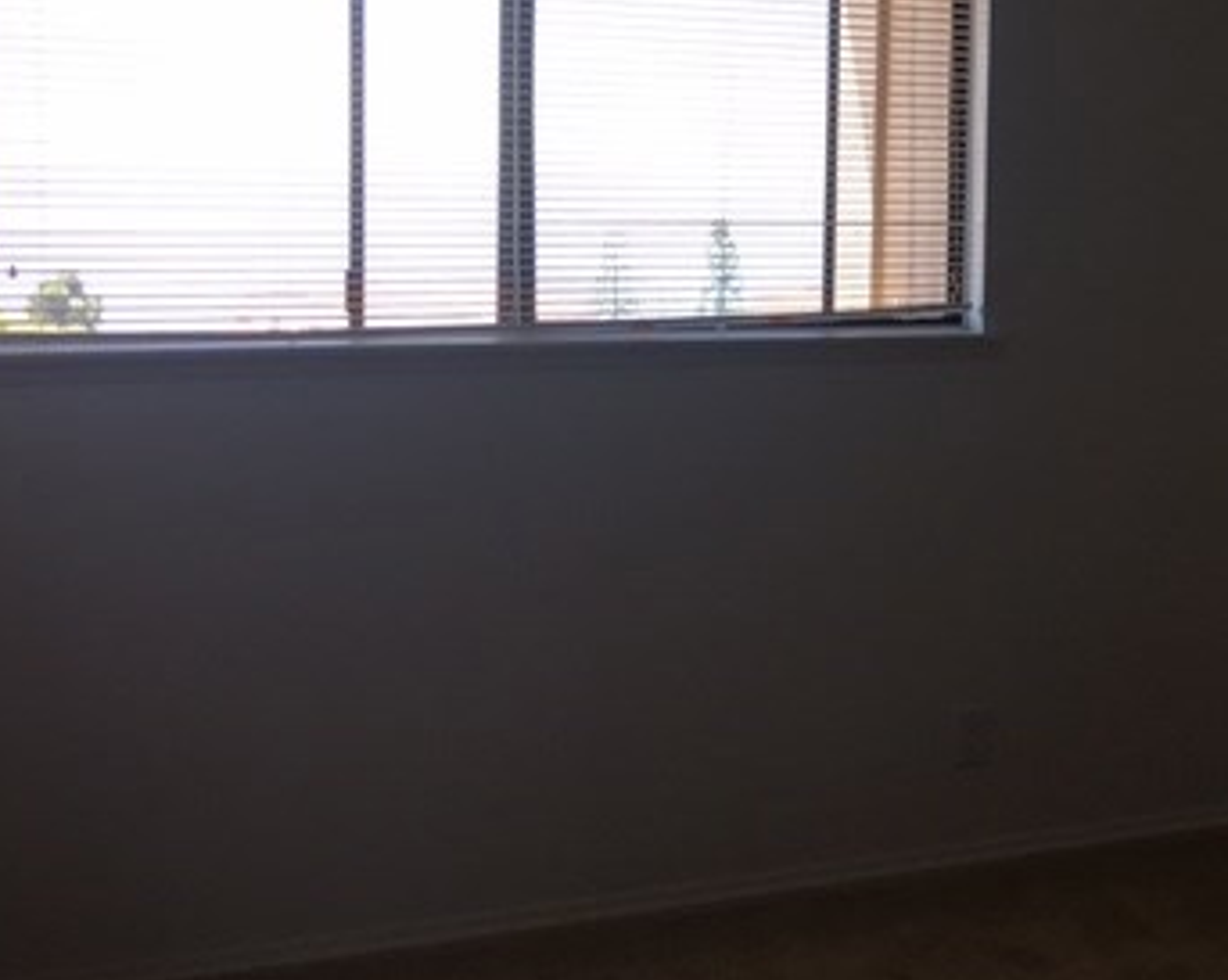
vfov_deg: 28.2
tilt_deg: -2.7
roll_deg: -0.7
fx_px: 1925
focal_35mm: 53
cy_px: 269
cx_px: 1056
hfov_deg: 33.9
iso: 32
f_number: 2.2
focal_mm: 4.15
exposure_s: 1/120
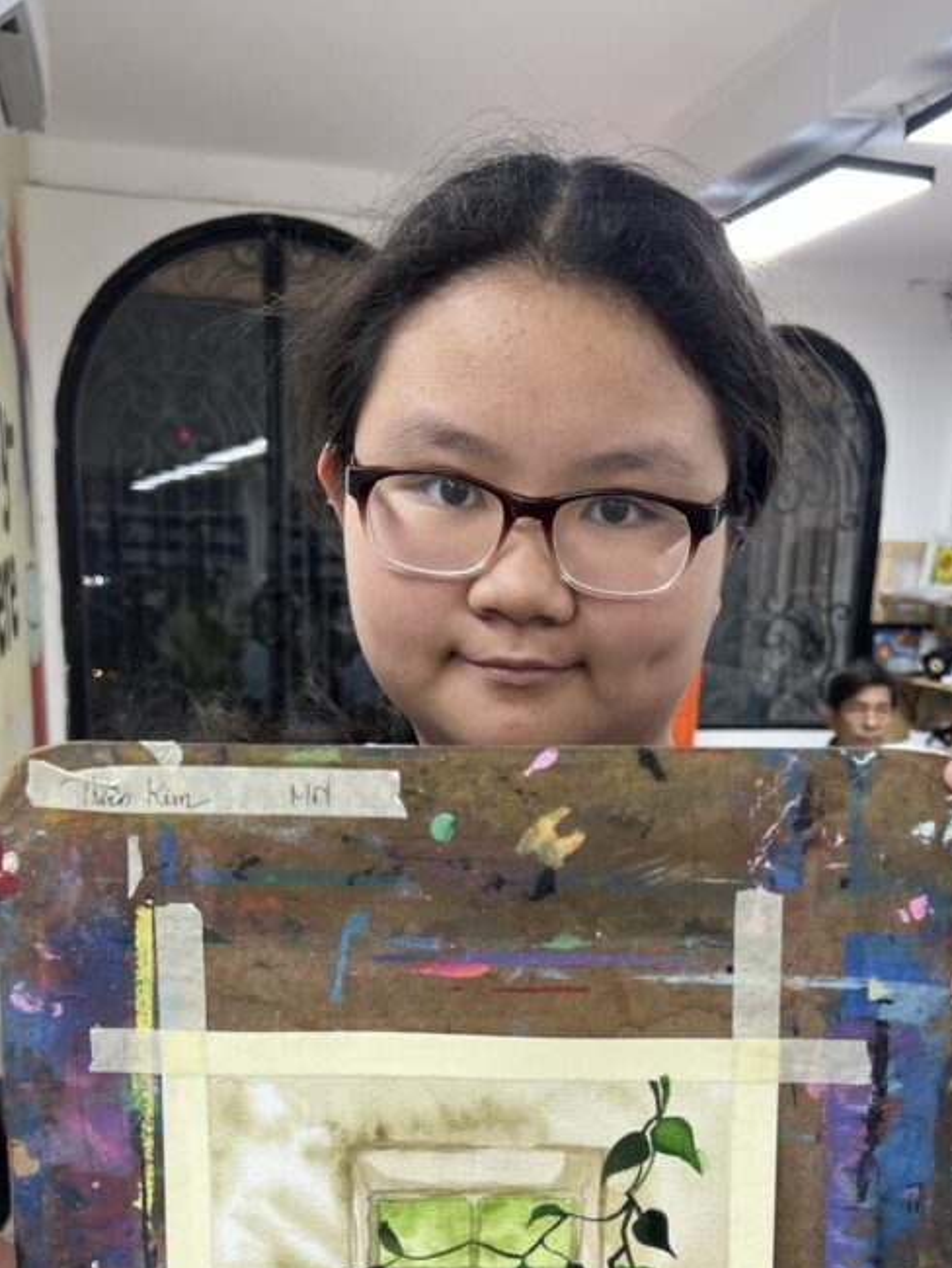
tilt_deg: -13.5
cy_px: 956
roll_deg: -1.3
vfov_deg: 45.1
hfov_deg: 36.0
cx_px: 511
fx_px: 1466
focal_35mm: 40
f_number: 1.5
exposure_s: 1/100
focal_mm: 5.7
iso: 64
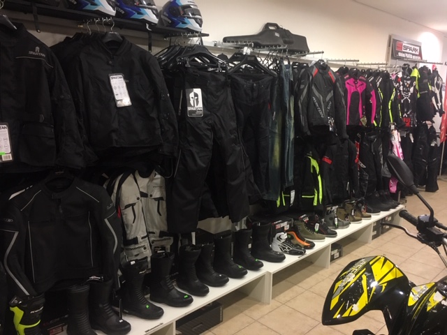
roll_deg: -0.4
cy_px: 168
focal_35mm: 29
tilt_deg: -9.5
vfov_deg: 48.2
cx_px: 224
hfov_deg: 61.7
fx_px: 374
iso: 200
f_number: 2.2
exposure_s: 1/33
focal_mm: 4.15
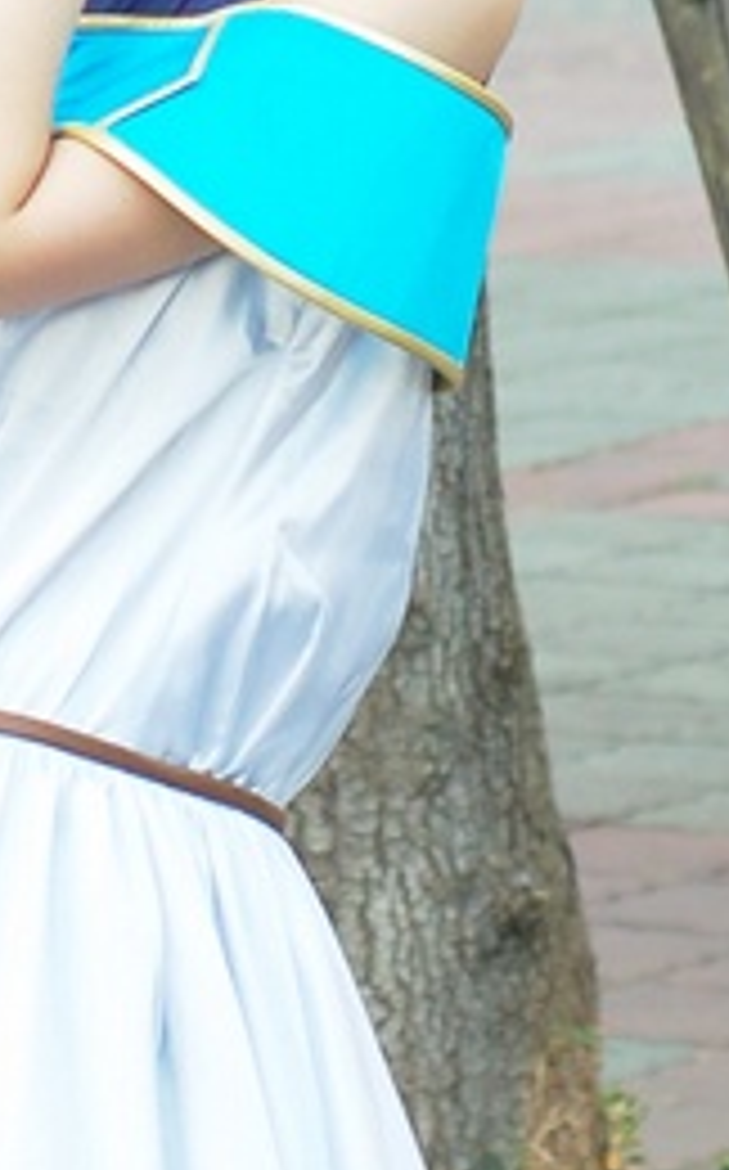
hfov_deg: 6.3
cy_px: 630
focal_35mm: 206
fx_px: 6563
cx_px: 16
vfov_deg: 10.2
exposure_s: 1/250
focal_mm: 50
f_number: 3.2
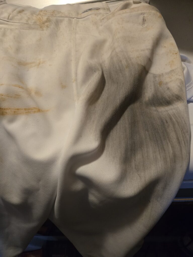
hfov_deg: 58.9
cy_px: 128
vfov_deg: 73.9
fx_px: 171
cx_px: 96
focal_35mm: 23
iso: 640
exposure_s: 1/60
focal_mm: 5.4
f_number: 1.8
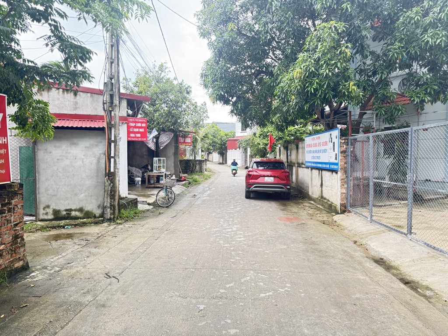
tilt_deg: -2.5
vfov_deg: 56.8
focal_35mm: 24
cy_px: 168
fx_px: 311
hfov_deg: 71.6
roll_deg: +0.0
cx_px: 224
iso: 200
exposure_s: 1/85
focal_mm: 6.76
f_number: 1.78
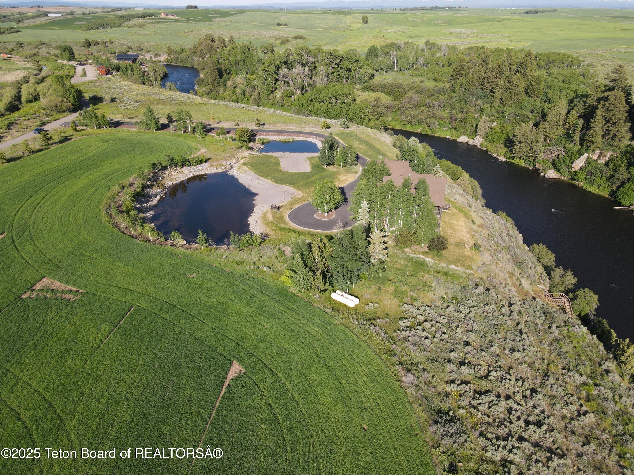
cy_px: 238
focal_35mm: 24
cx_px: 317
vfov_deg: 56.8
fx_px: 440
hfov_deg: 71.6
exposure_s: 1/400
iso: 100
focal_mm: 4.5
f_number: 2.8
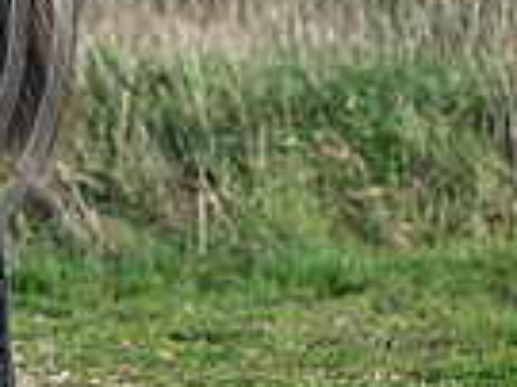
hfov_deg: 3.5
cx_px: -364
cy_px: -52
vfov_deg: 2.7
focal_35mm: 559
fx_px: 8341
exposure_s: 1/1250
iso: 140
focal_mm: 135
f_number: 3.5
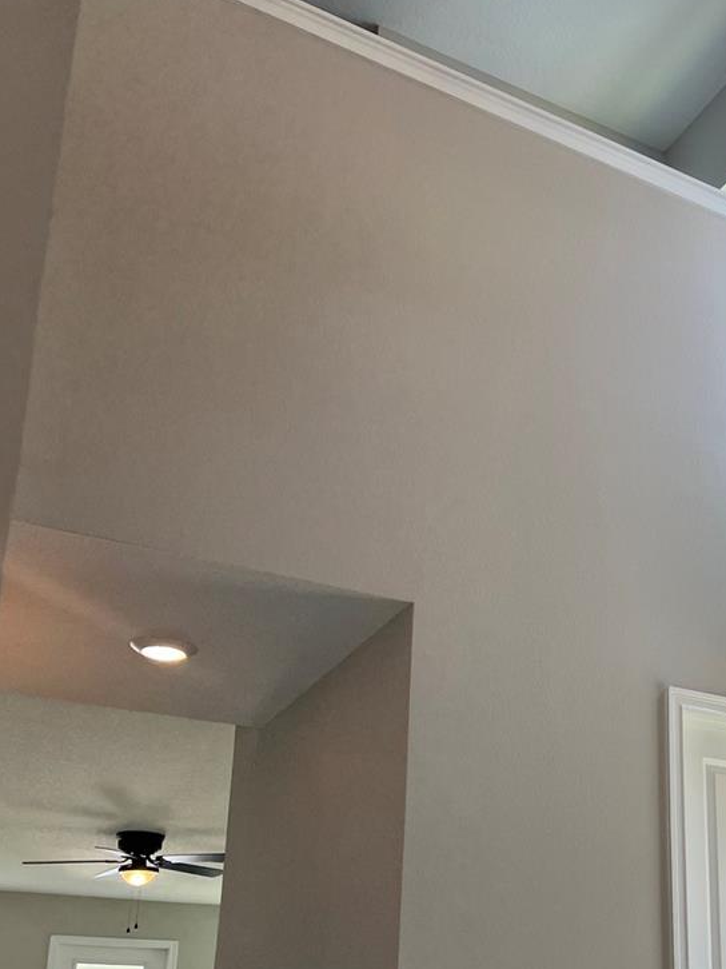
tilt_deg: +15.7
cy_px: 742
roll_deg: -0.7
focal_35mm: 43
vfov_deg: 42.3
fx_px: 1203
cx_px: 578
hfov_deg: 32.7
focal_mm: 5.7
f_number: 1.5
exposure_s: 1/120
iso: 64
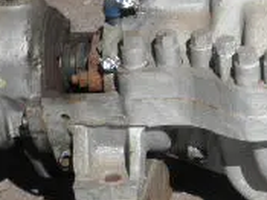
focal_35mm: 216
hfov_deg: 8.9
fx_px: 1665
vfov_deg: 6.9
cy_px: 92
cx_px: 435
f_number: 10.7
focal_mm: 10.5
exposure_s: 1/160
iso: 64
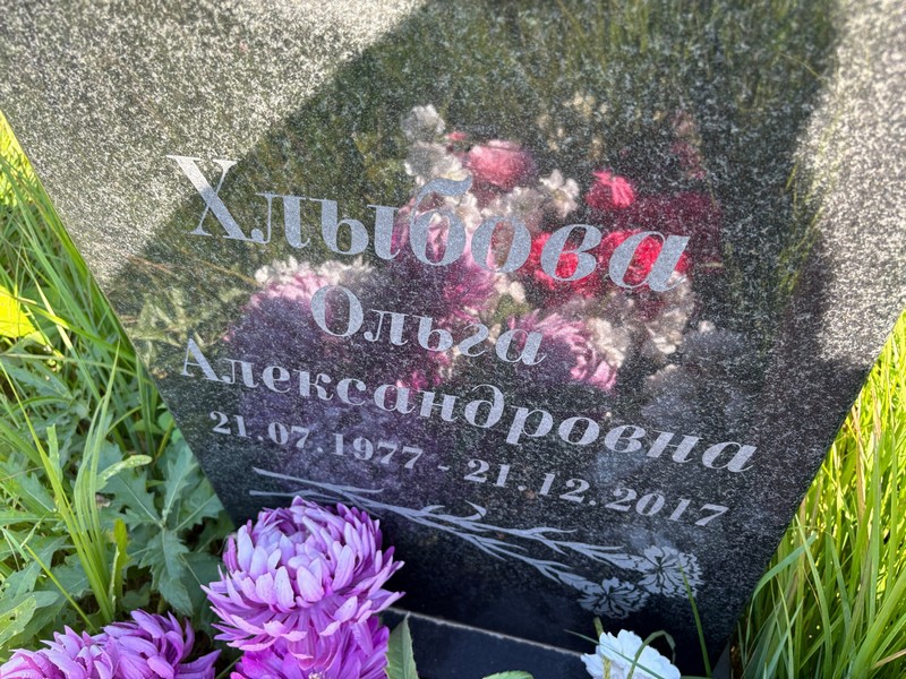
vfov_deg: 53.1
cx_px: 453
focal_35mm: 26
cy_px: 340
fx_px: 680
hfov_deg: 67.3
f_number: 1.6
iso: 40
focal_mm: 5.96
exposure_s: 1/194
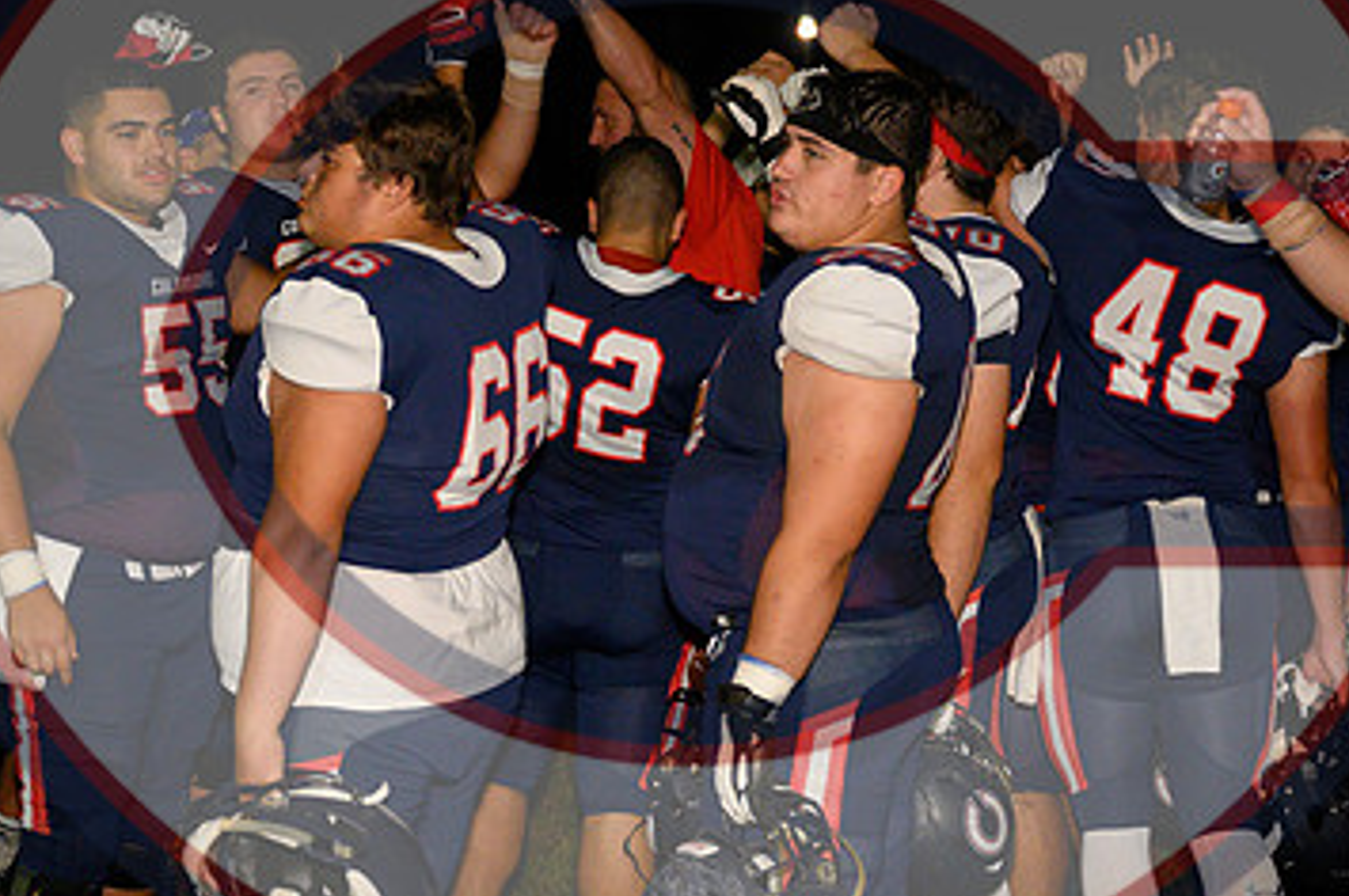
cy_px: 353
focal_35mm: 67
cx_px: 669
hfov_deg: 30.1
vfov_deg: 20.2
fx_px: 2508
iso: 9000
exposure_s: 1/3200
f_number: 2.8
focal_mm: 41
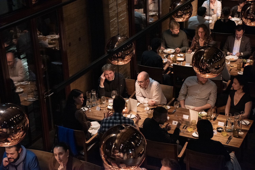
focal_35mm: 70
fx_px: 496
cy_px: 85
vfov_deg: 19.5
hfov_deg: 28.8
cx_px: 128
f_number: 4.5
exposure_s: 1/40
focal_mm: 70
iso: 2000
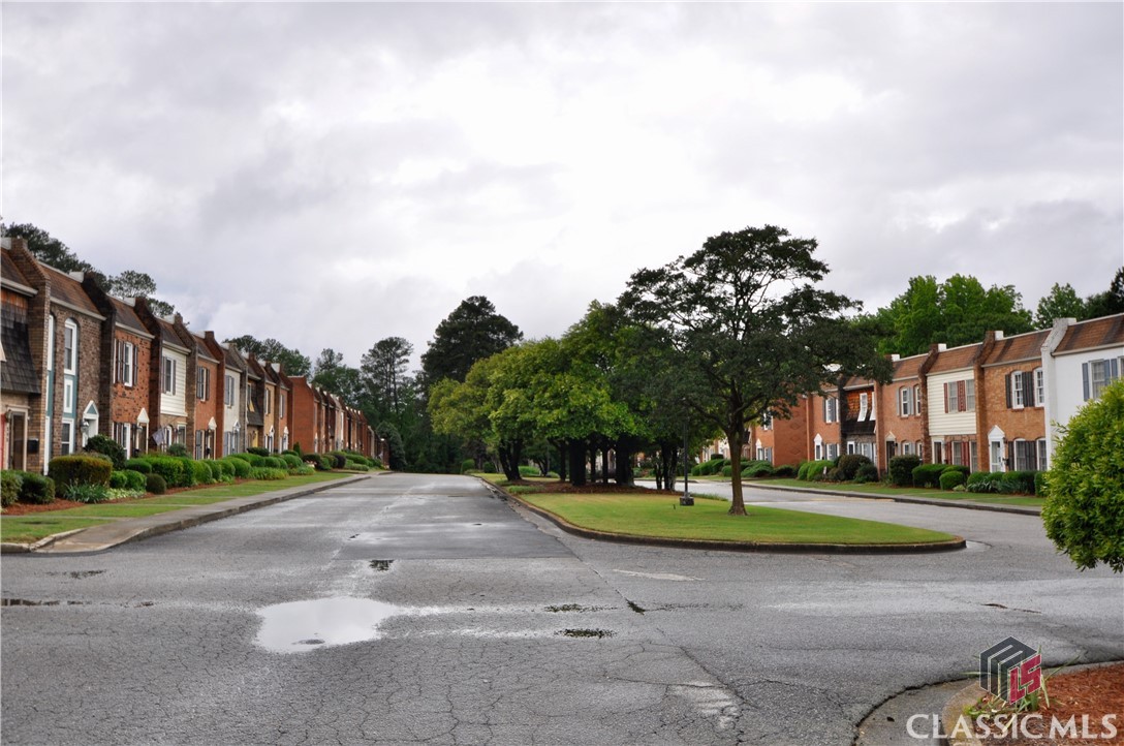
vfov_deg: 41.6
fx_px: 982
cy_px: 373
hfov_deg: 59.6
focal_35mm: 32
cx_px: 562
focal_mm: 21
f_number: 9
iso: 200
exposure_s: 1/320
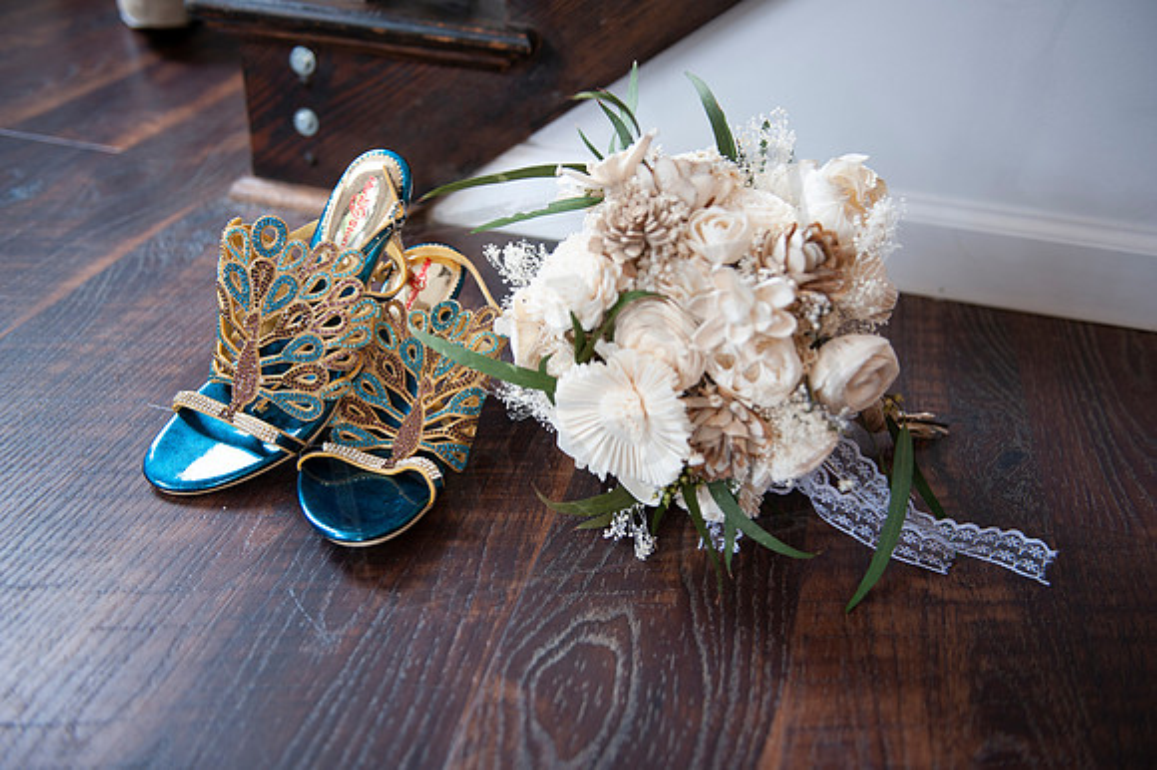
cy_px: 385
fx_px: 1028
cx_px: 578
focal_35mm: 32
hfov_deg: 58.7
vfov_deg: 41.1
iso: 400
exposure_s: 1/100
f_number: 2.8
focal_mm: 32
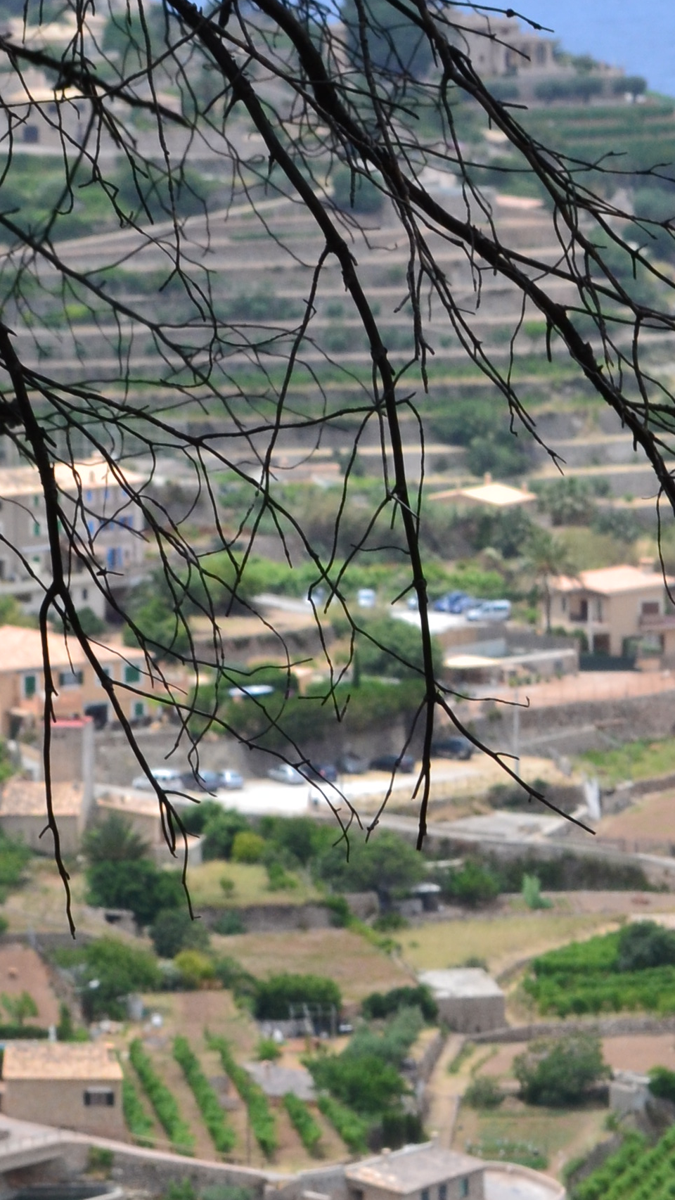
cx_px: 140
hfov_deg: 5.2
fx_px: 7425
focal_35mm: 233
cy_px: 982
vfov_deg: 9.2
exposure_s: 1/400
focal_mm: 55
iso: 400
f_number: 11
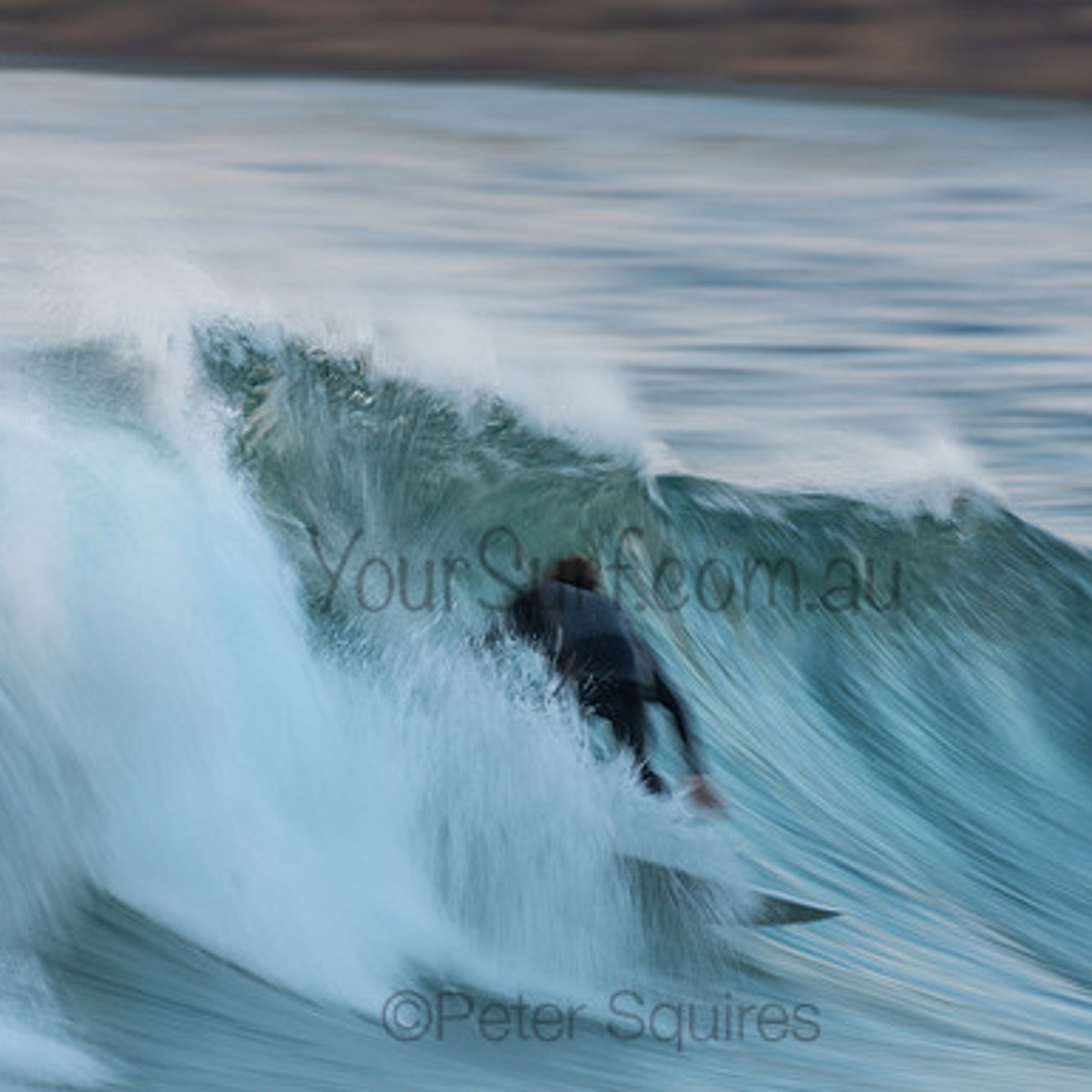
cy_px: 546
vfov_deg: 1.8
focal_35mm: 961
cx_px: 601
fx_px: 34298
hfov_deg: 1.8
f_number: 9
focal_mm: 500
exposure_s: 1/20
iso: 100
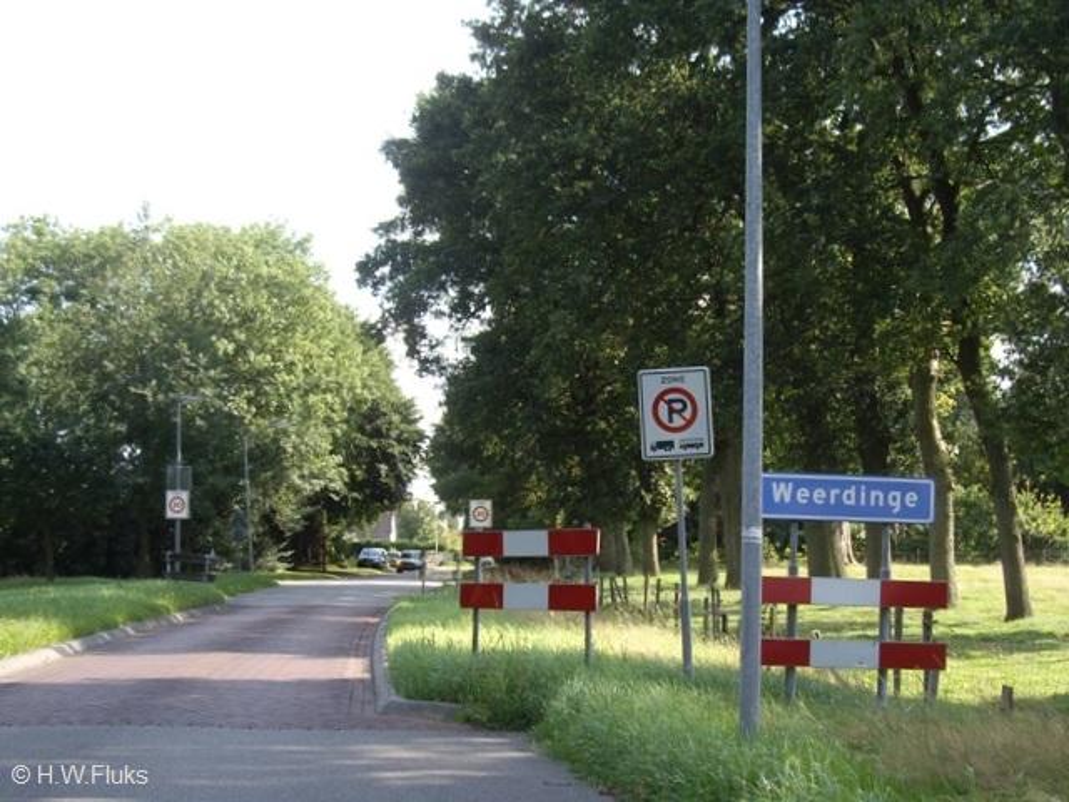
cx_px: 534
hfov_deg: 49.0
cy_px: 401
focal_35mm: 38
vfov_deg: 37.7
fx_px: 1174
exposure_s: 1/200
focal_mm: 7.9
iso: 64
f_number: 2.8
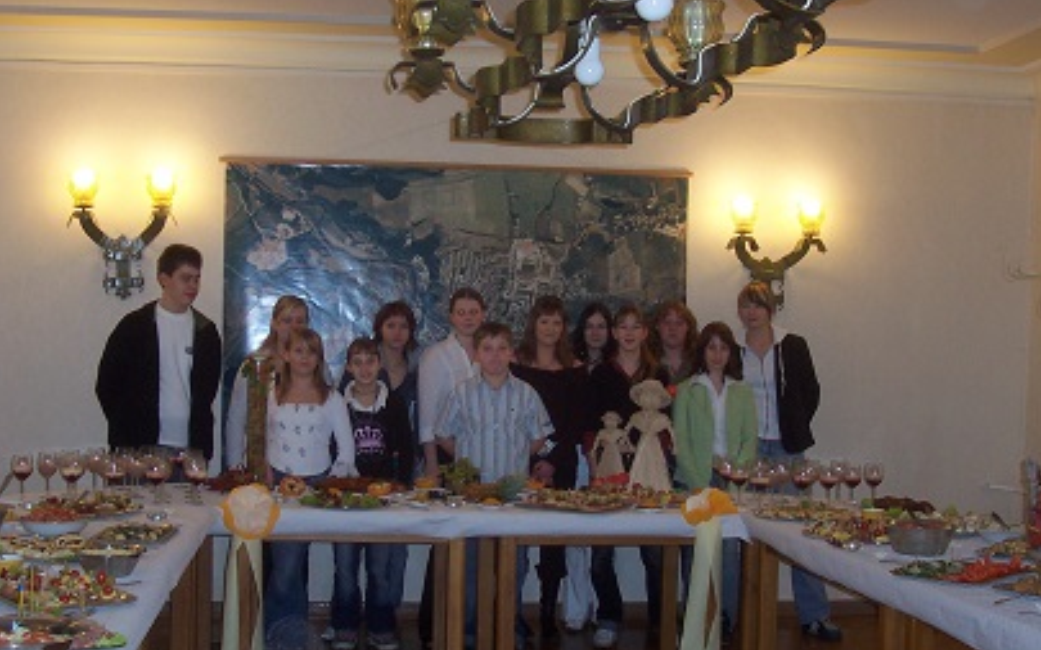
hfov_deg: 41.1
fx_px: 1390
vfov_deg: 26.3
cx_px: 520
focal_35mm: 49
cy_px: 346
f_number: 3
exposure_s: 1/60
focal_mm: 7
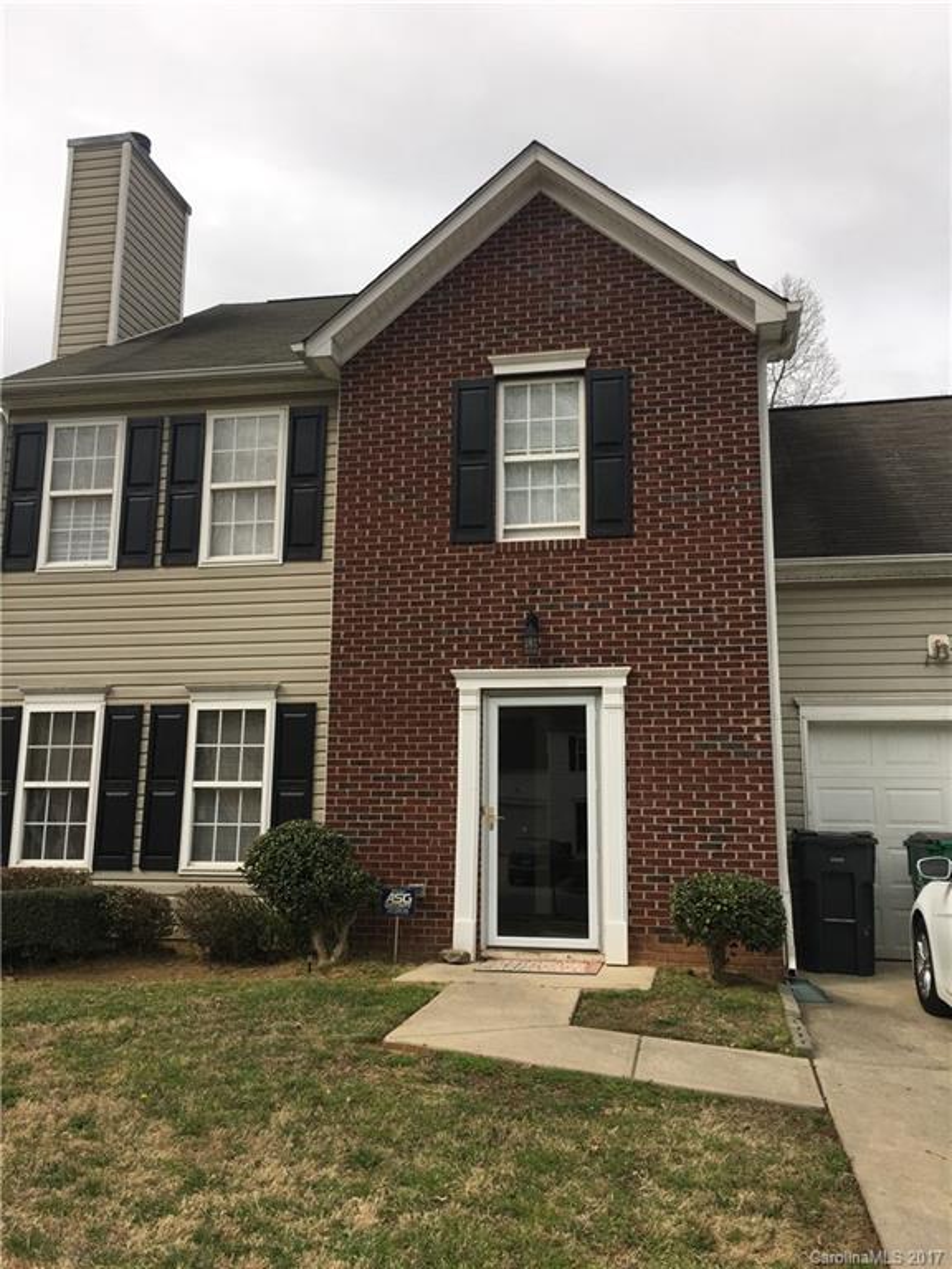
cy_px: 634
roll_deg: -0.2
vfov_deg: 61.7
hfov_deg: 48.2
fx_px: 1063
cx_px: 476
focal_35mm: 29
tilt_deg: +11.5
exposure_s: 1/1923
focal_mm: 4.15
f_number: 2.2
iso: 40
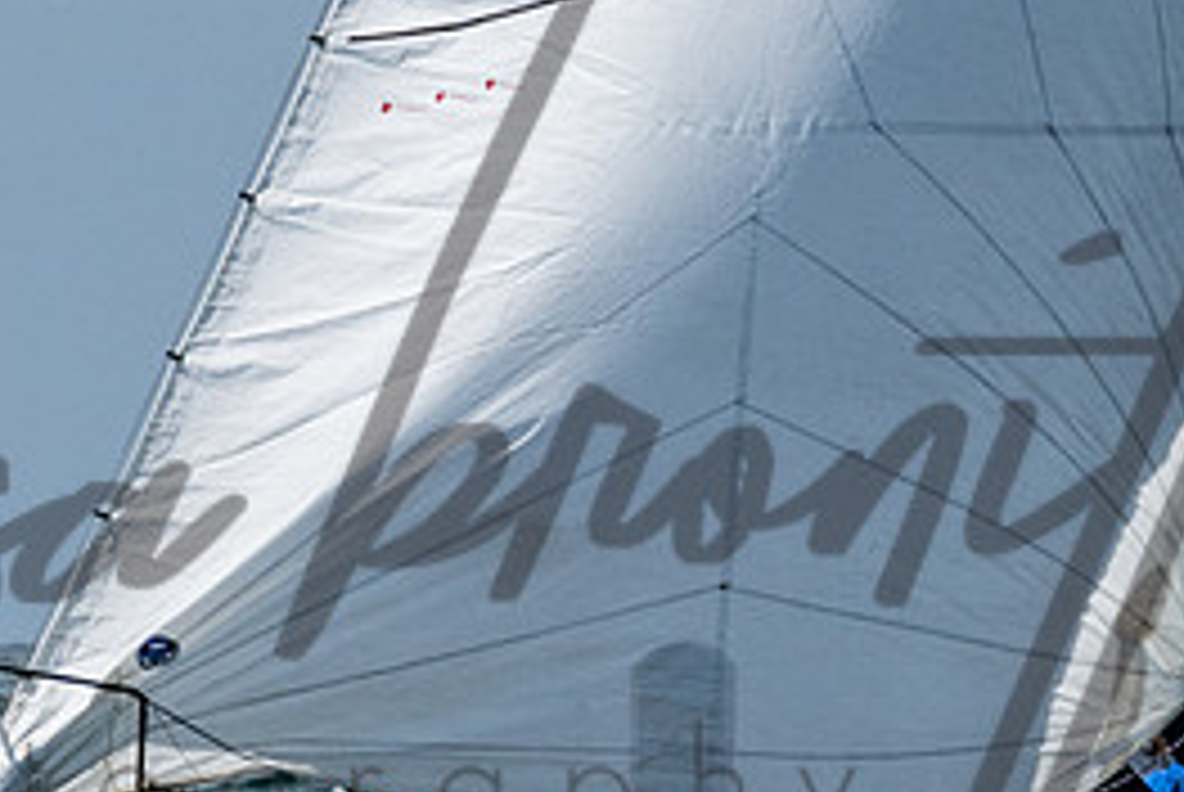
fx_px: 24364
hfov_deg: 2.8
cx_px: 648
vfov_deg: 1.9
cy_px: 216
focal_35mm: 740
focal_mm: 145
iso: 200
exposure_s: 1/4000
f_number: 6.3
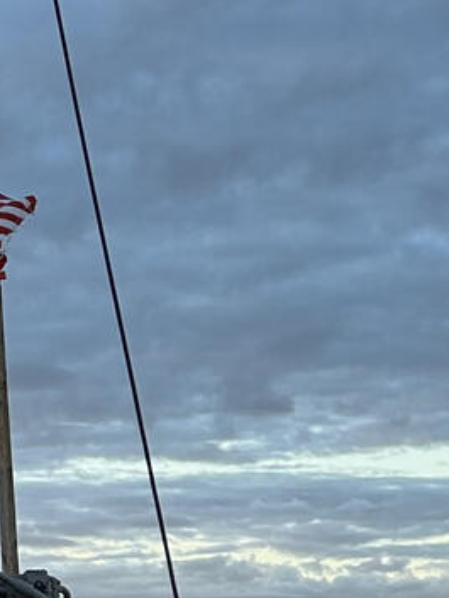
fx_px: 2264
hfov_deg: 10.3
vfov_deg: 14.9
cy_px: 55
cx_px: -485
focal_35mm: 131
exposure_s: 1/186
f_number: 1.5
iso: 40
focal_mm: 5.7
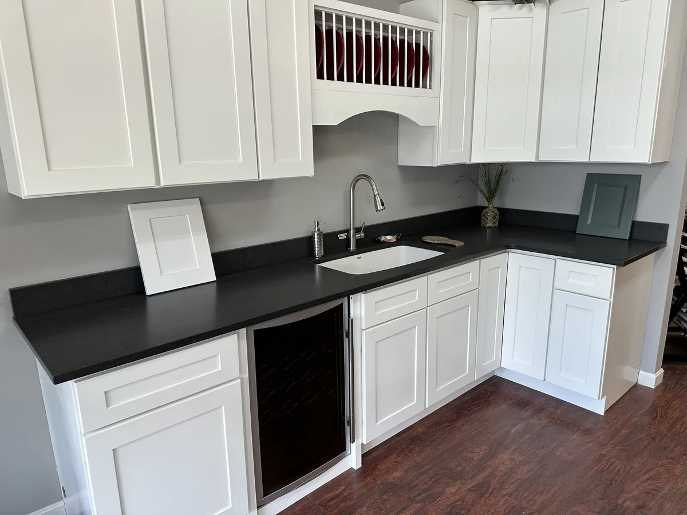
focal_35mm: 24
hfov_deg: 71.6
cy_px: 258
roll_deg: +1.5
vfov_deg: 56.8
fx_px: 476
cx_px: 344
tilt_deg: -13.1
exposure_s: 1/120
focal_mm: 6.86
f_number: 1.78
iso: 100
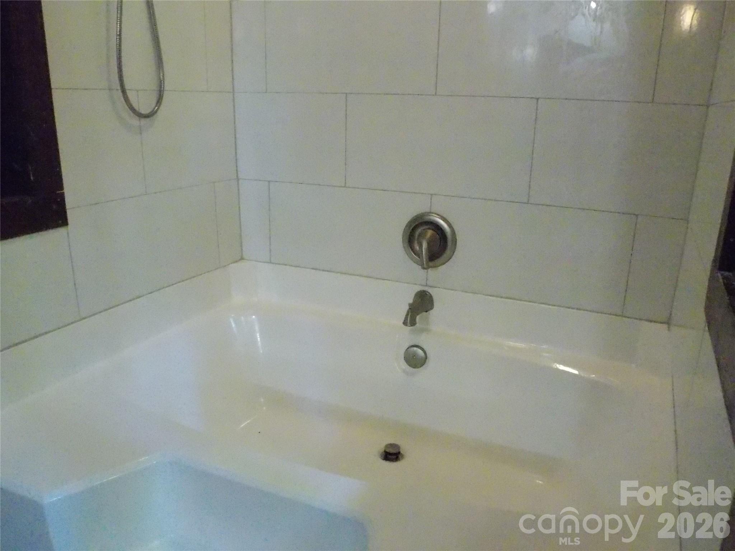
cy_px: 276
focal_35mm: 27
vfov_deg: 51.4
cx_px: 368
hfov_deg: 65.3
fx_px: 573
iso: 1600
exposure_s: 1/50
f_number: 3.2
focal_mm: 4.8
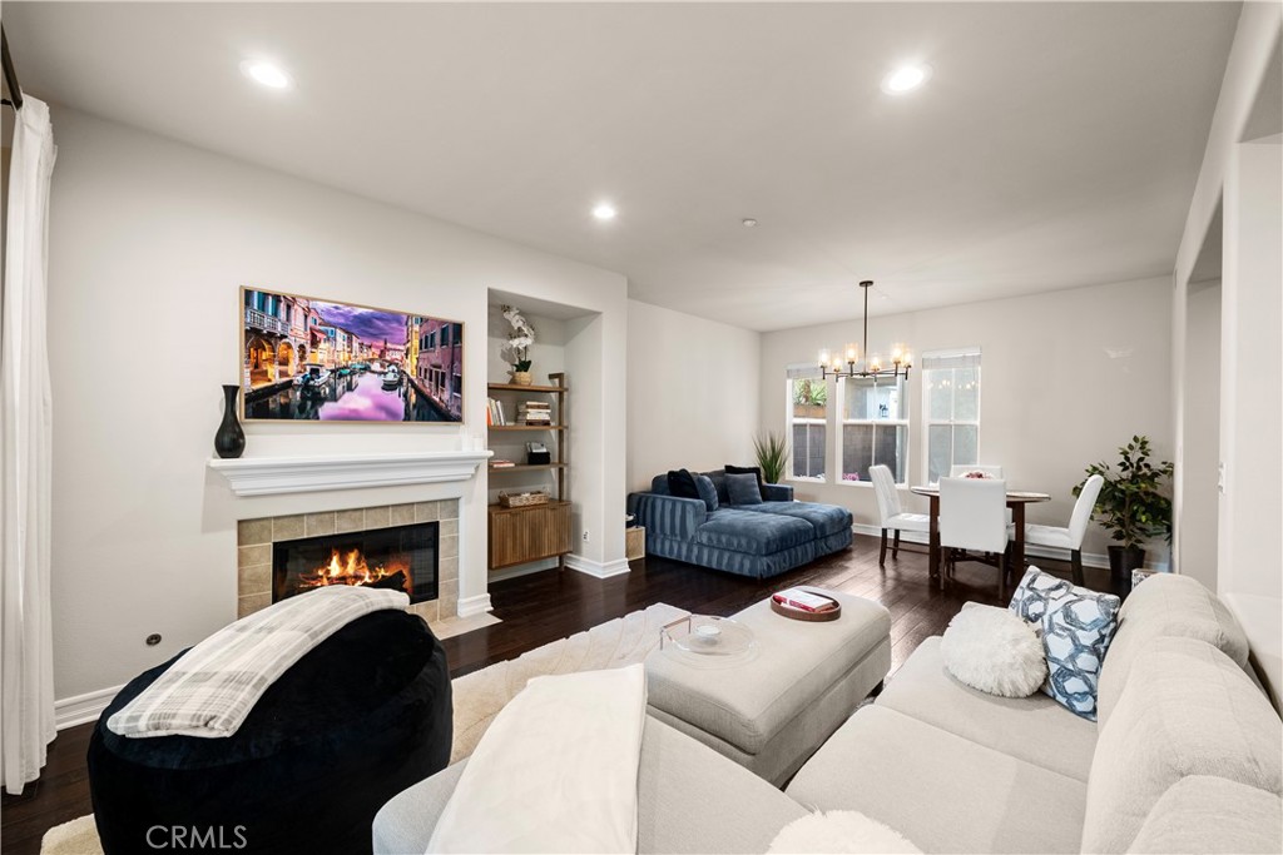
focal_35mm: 14
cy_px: 428
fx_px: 499
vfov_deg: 81.2
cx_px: 642
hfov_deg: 104.2
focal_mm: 14
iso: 320
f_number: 8
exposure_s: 1/3
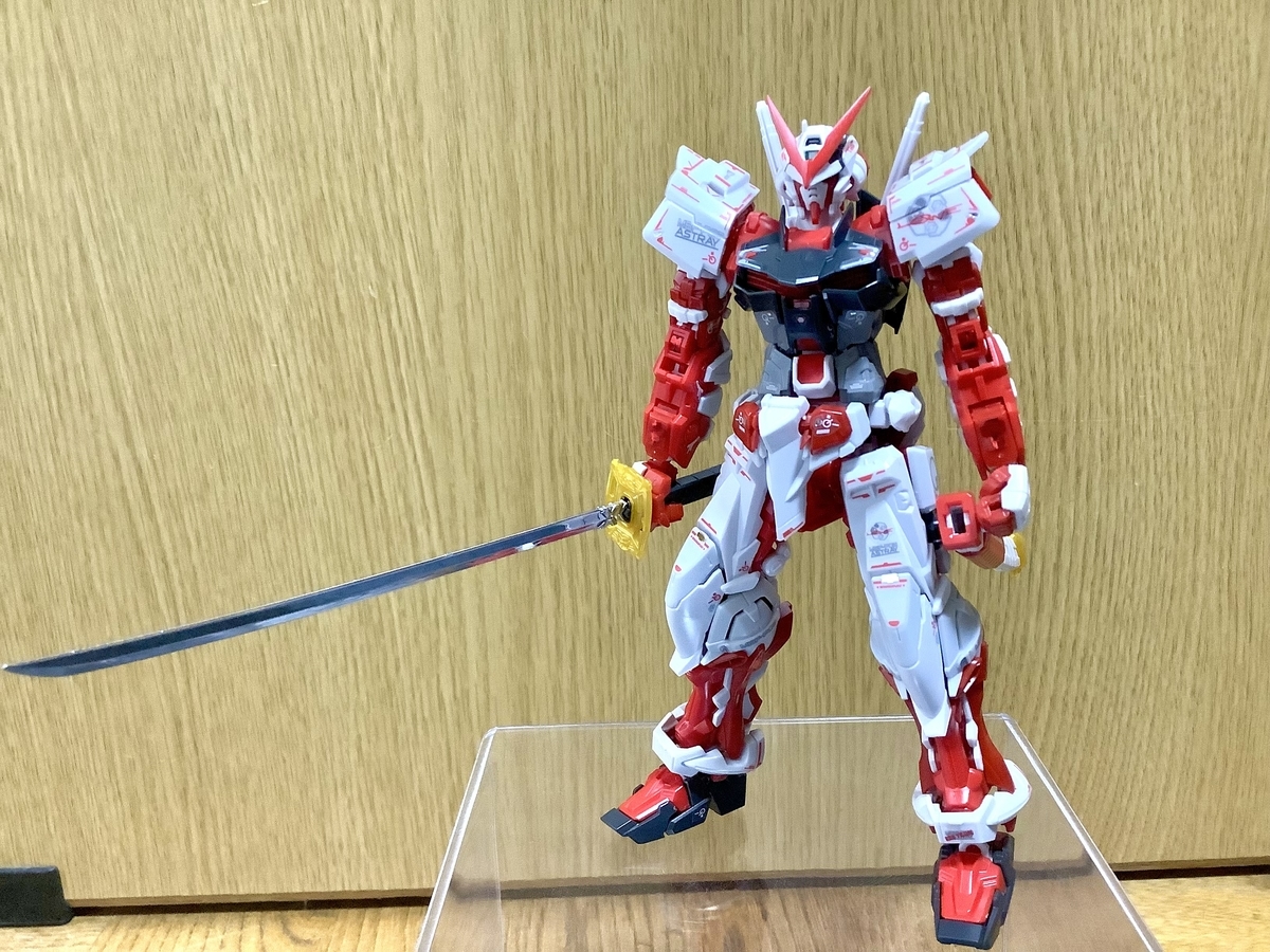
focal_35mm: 31
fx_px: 1137
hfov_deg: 58.4
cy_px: 476
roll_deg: +2.4
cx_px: 635
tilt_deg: -14.8
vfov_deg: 45.4
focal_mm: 3.3
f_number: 2.4
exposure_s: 1/60
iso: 320
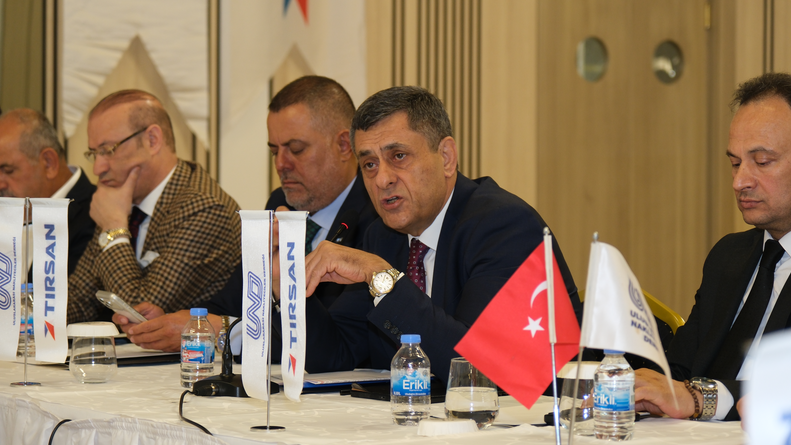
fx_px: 2328
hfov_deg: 19.3
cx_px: 398
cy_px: 202
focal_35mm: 111
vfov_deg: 10.9
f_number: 4
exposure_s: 1/60
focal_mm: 69.8
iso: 800
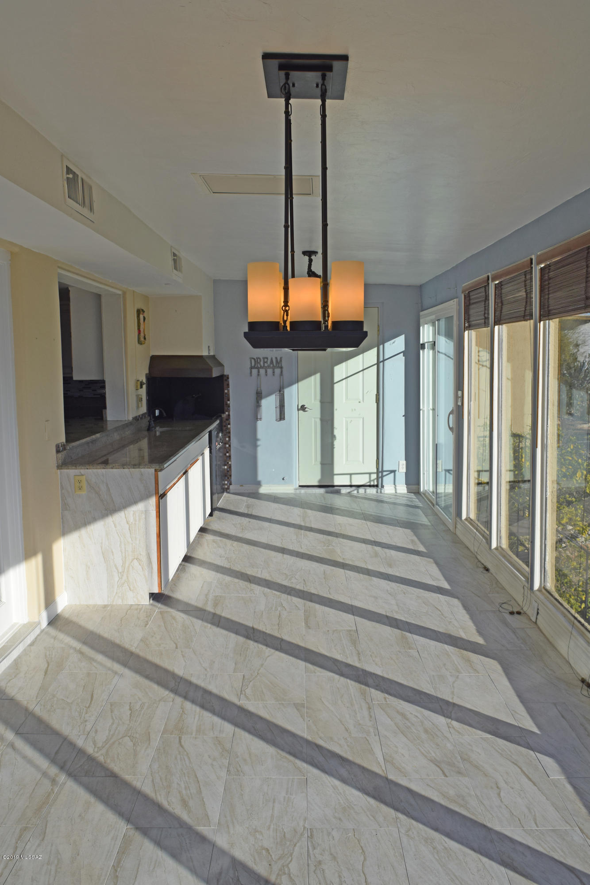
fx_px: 738
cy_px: 442
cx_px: 295
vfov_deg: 61.9
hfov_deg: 43.6
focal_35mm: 30
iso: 200
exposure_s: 1/400
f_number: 10
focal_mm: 20
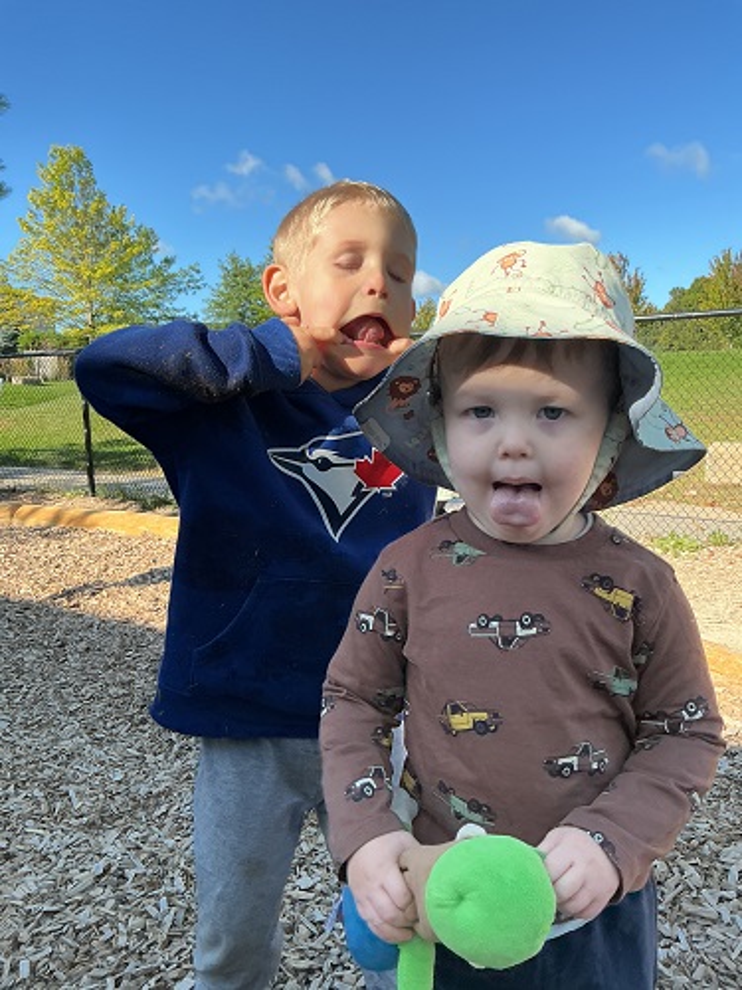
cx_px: 371
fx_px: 829
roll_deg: +1.6
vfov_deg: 61.7
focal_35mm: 29
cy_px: 495
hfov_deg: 48.2
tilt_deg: -7.4
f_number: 1.8
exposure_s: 1/855
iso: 25
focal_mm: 3
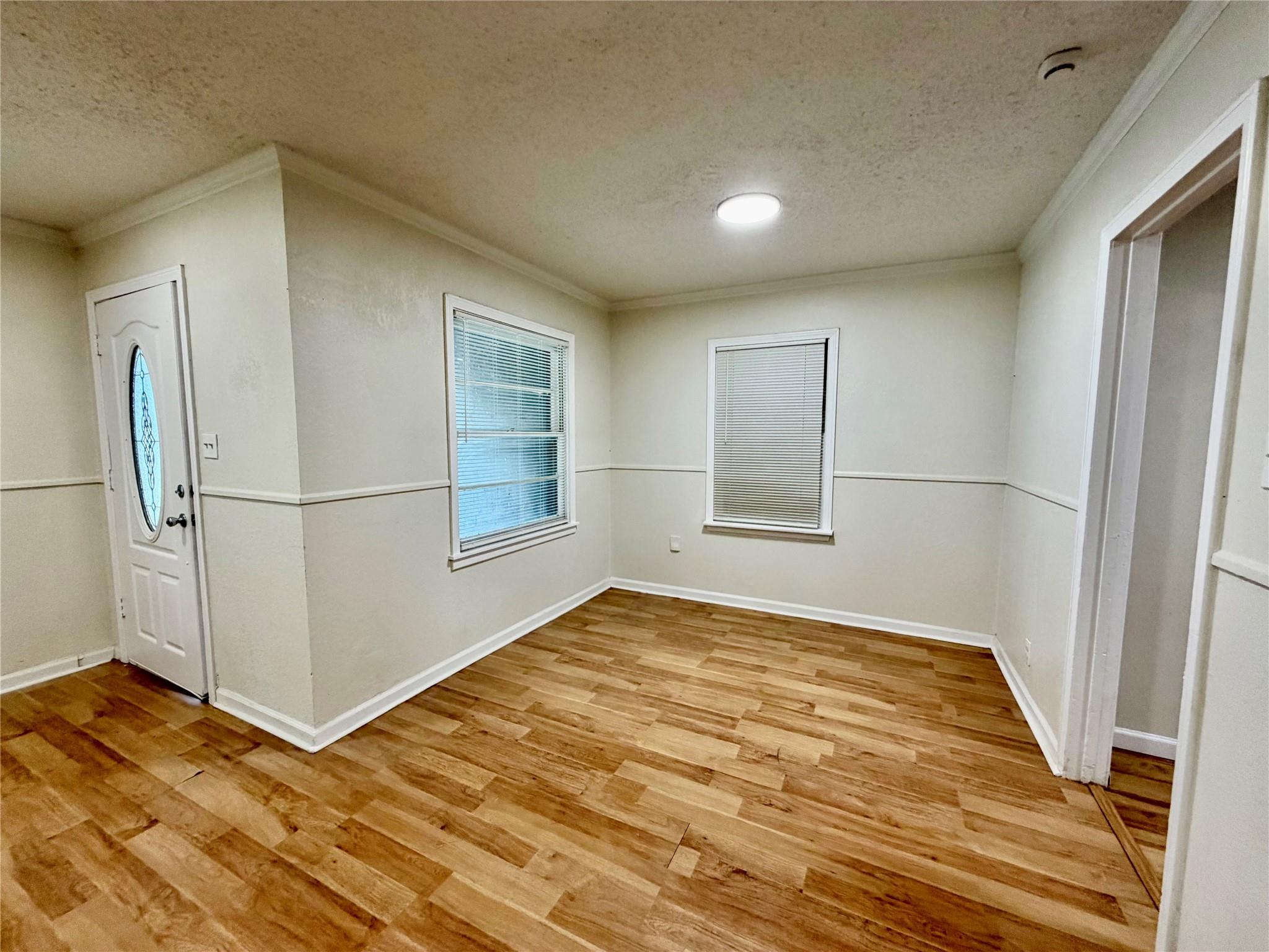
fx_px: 513
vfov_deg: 85.7
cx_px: 634
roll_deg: +0.4
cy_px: 476
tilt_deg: -5.9
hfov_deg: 102.1
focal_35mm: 14
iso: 250
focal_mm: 2.22
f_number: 2.2
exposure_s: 1/120
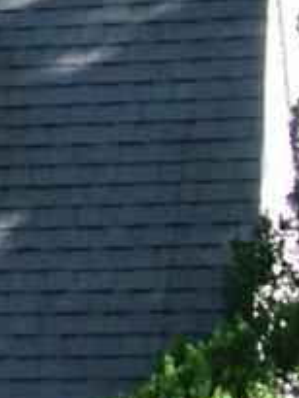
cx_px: -1093
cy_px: 80
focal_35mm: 356
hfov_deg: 3.8
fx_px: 4096
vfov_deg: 5.6
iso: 100
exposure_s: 1/200
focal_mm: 14
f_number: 4
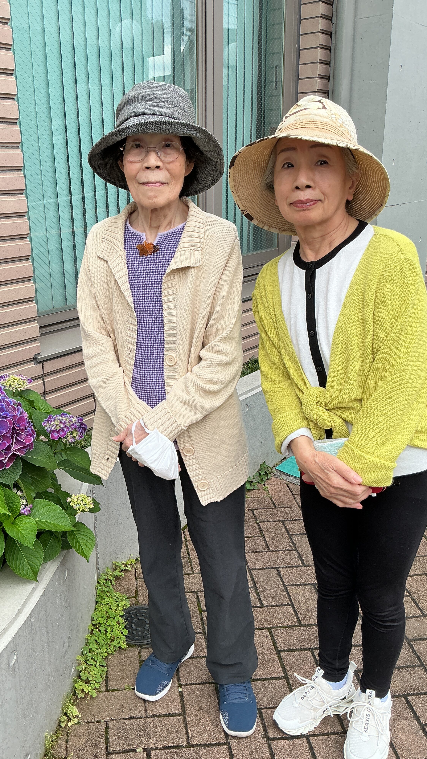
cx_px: 162
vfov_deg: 61.0
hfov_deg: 36.5
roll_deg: +1.5
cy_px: 377
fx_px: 644
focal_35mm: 32
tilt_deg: -18.8
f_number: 1.8
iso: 20
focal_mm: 3
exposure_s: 1/176
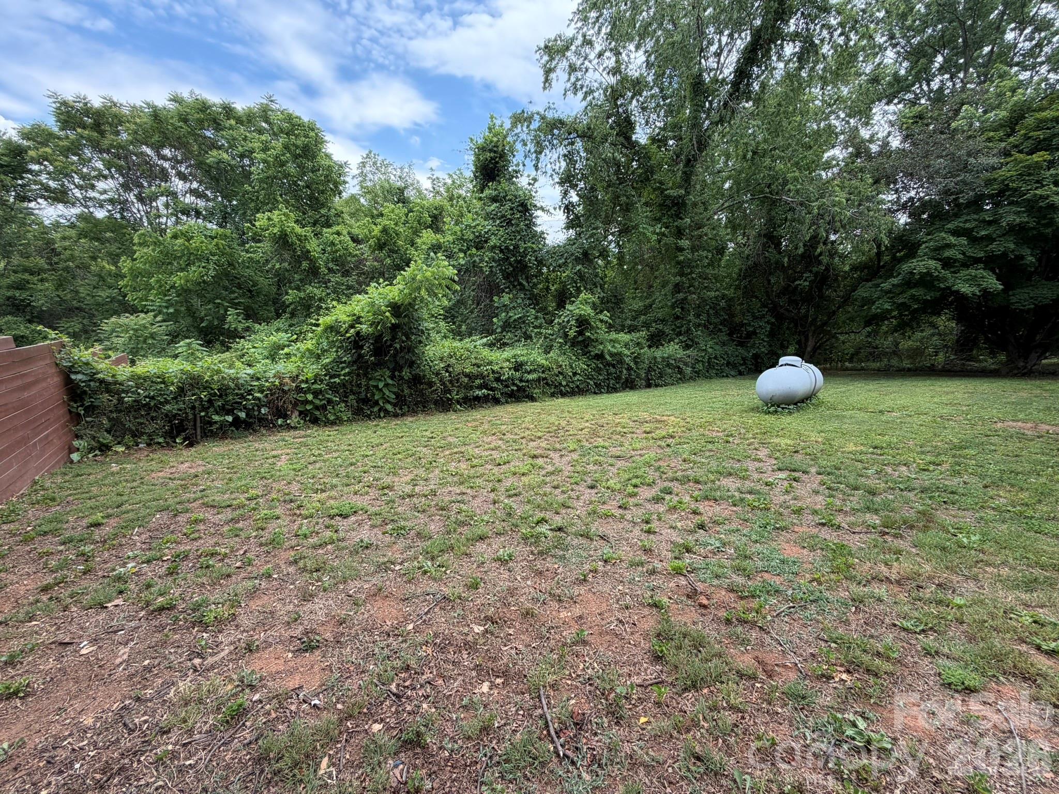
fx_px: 428
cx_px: 530
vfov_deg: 85.7
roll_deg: -1.0
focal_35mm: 14
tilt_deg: -10.1
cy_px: 397
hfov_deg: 102.1
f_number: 2.2
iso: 50
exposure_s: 1/502
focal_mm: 2.22
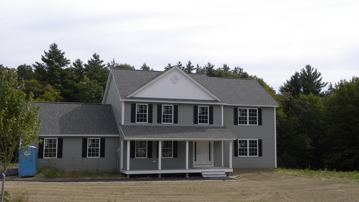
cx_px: 179
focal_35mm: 45
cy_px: 96
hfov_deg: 45.5
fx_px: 428
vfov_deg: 26.5
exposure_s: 1/317
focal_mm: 7.3
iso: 64
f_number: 5.6
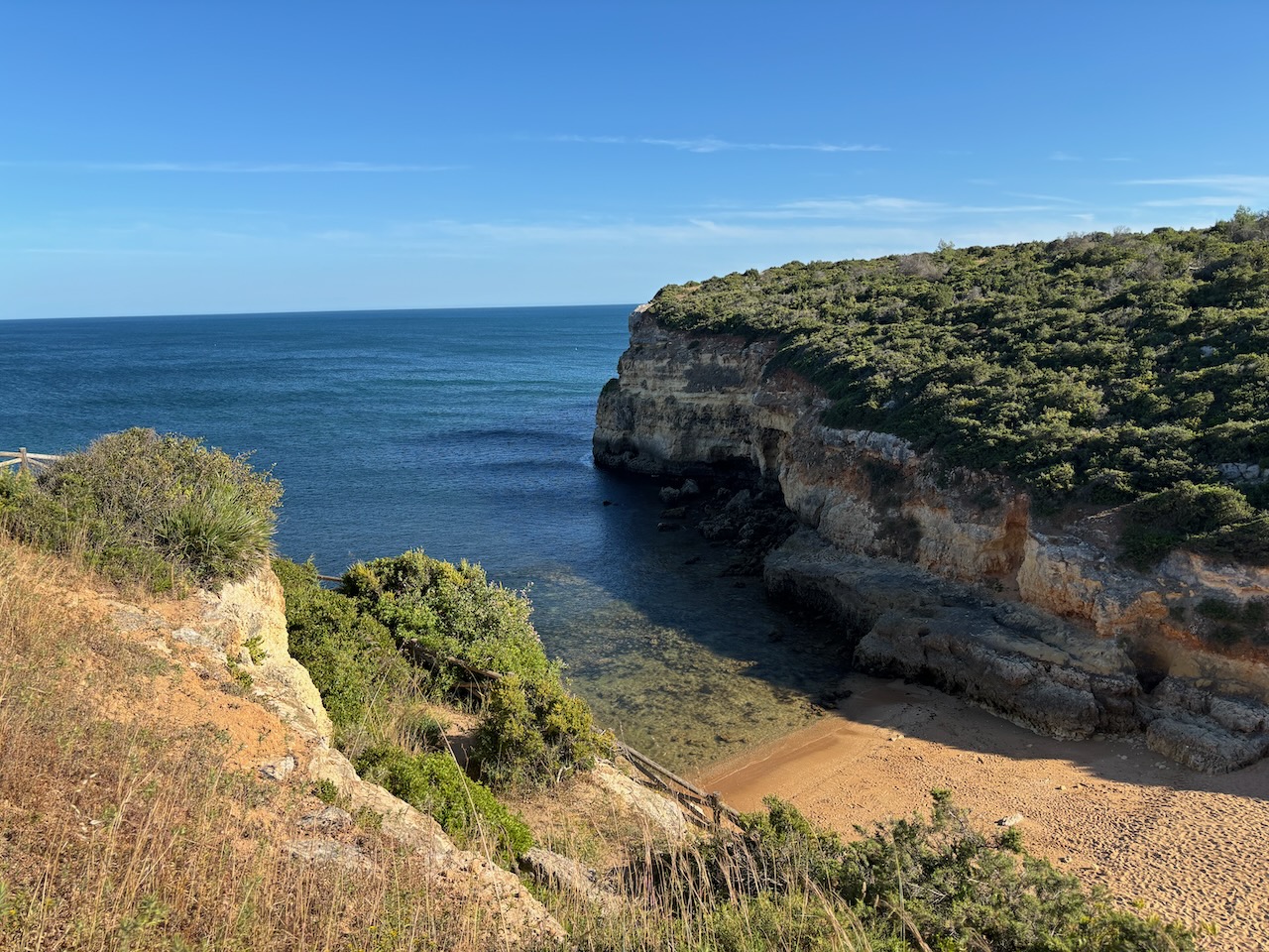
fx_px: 953
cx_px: 634
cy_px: 476
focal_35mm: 26
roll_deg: +1.1
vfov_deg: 53.1
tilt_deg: -10.2
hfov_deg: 67.3
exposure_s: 1/2242
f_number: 1.6
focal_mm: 5.96
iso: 50
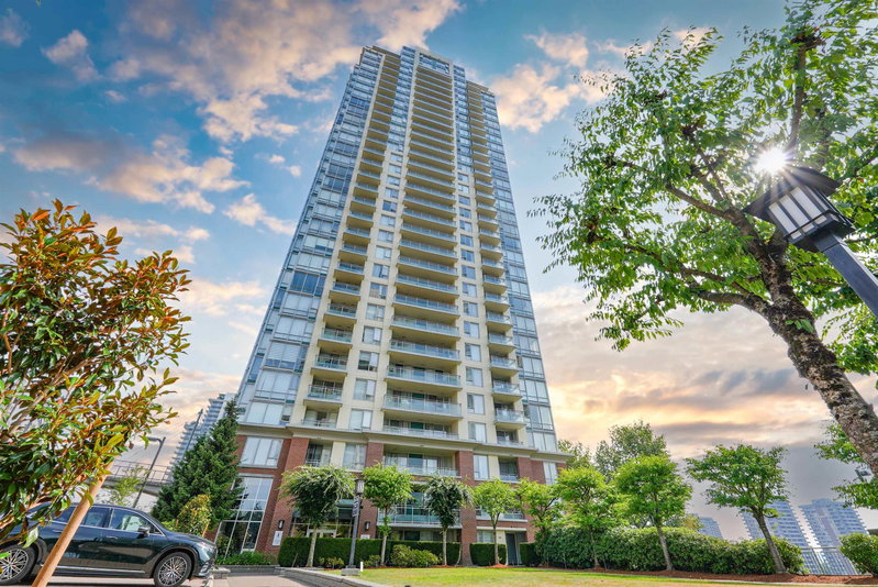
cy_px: 294
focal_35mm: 14
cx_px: 439
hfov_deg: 104.2
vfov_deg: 81.3
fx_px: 342
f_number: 8
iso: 64
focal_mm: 14
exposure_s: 1/160
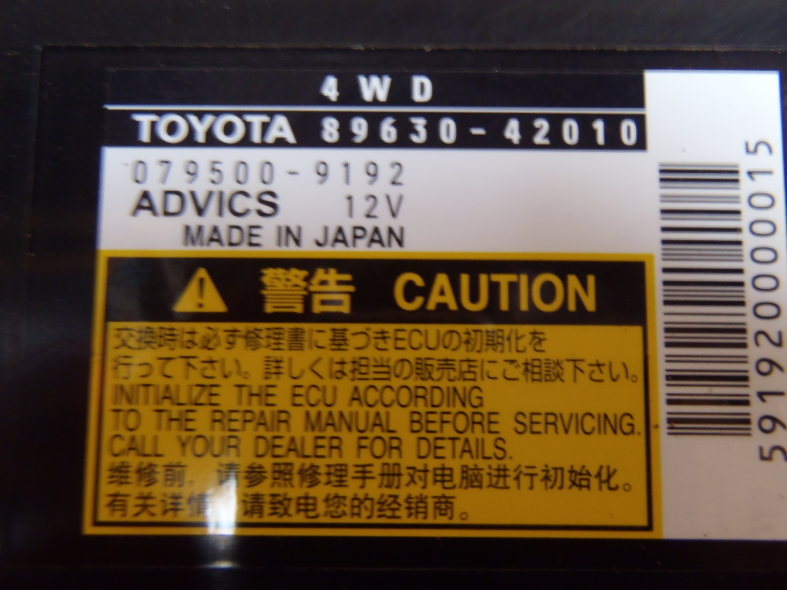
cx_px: 394
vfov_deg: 38.7
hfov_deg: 50.1
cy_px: 295
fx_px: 841
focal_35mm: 37
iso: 250
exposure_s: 1/4
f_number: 4.7
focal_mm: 6.64
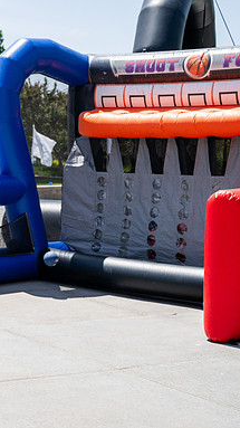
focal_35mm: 73
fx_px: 827
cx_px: -35
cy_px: 214
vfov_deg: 29.0
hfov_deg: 16.0
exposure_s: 1/1600
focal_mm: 46
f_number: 4
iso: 250
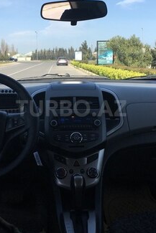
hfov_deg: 29.3
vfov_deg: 42.7
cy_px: 108
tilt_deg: -8.0
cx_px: 71
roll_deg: +0.6
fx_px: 299
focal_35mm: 46
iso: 25
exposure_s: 1/712
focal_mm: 4.15
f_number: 2.2
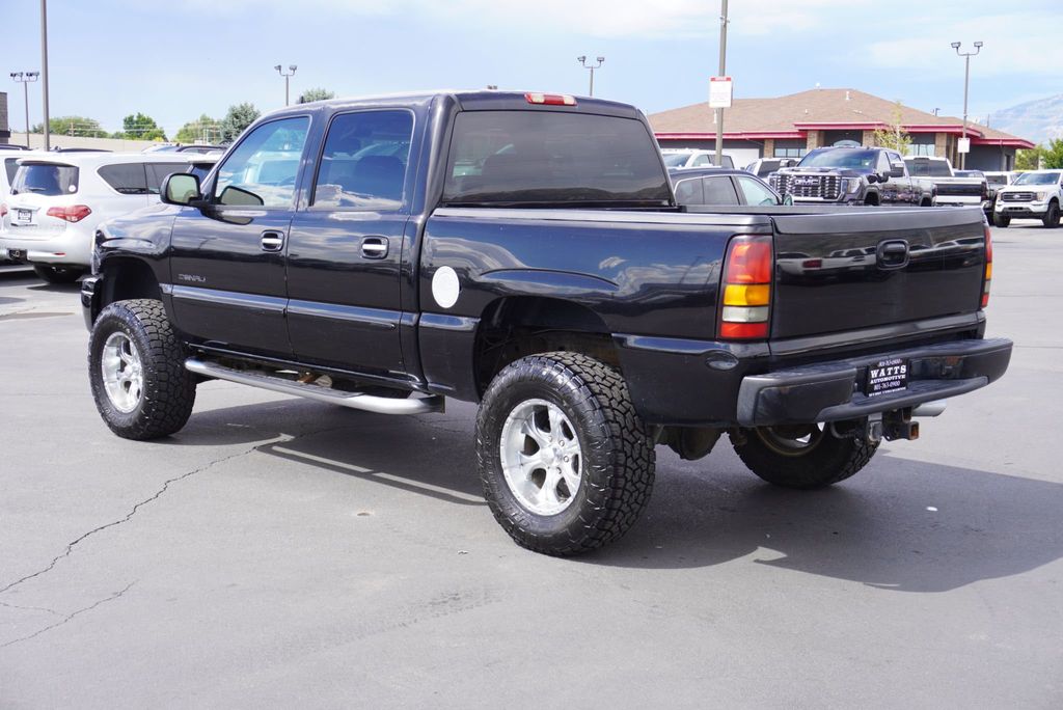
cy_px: 355
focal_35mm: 46
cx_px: 532
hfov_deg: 42.3
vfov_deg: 29.0
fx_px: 1374
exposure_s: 1/100
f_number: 7.1
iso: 100
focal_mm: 31
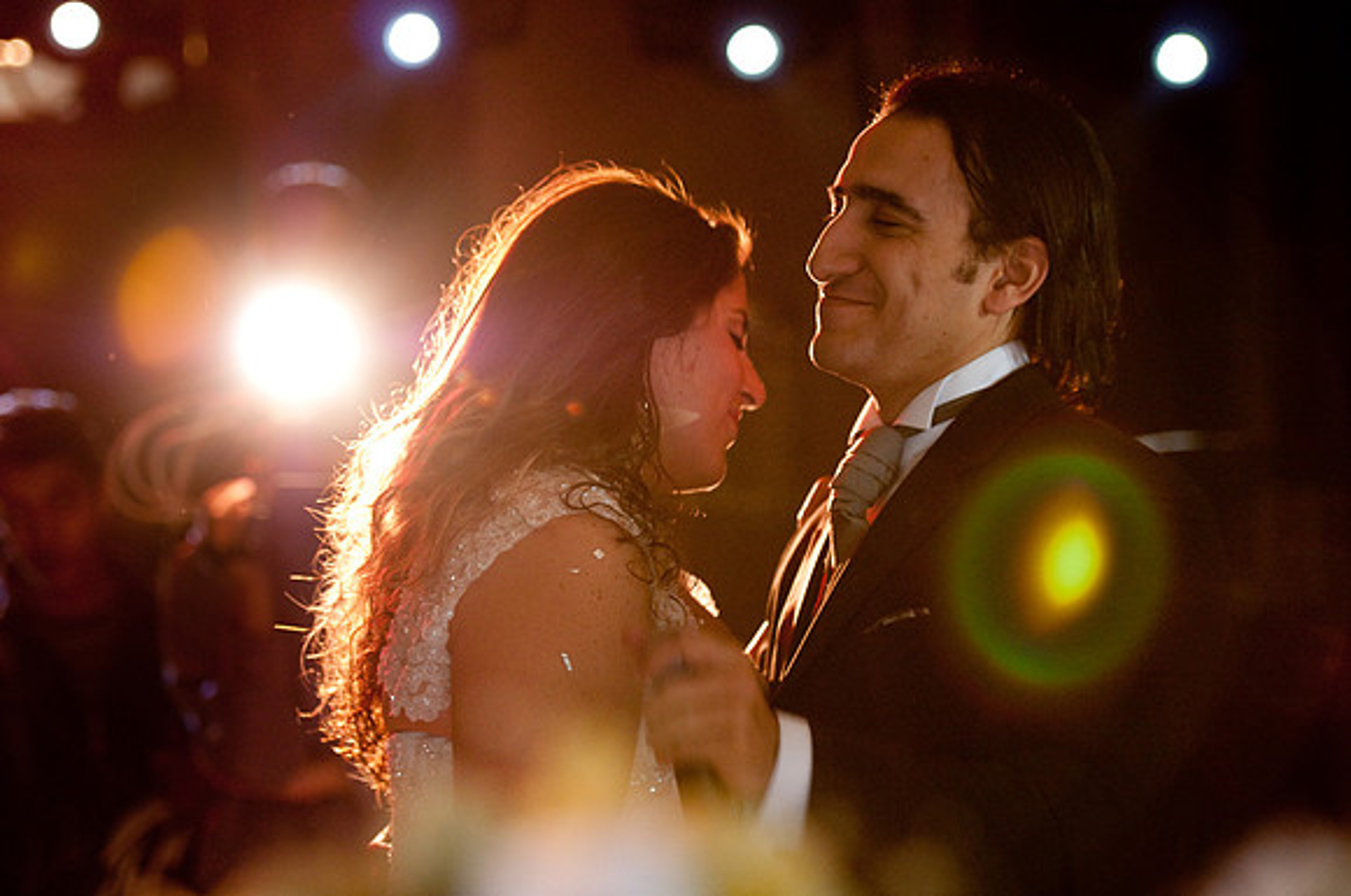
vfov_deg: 9.3
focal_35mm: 147
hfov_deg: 14.0
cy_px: 448
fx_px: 5509
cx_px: 676
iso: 500
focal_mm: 98
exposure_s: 1/60
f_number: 2.8
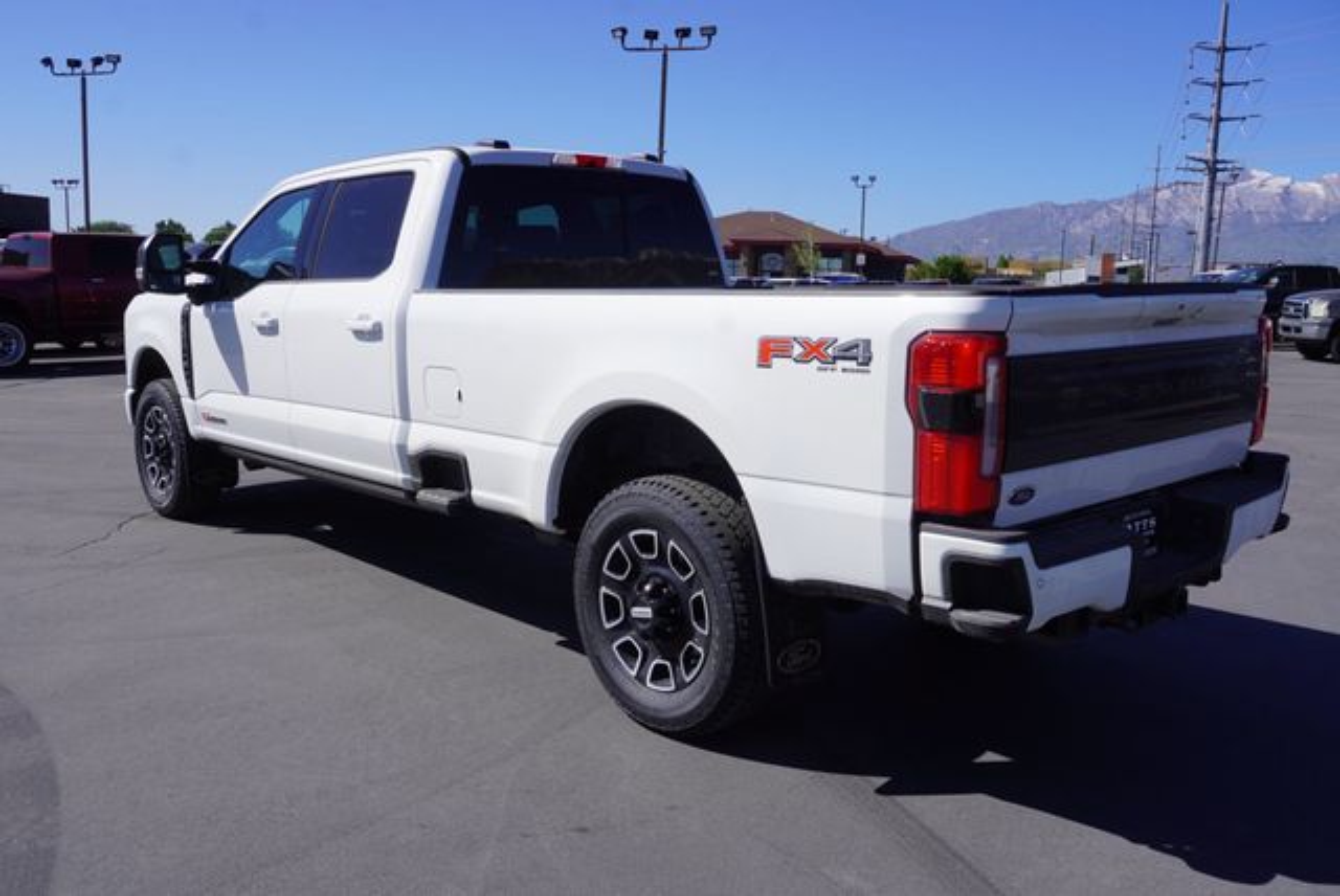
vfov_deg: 41.8
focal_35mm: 32
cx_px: 670
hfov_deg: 59.4
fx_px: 1174
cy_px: 448
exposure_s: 1/200
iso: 100
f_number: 10
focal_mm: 21
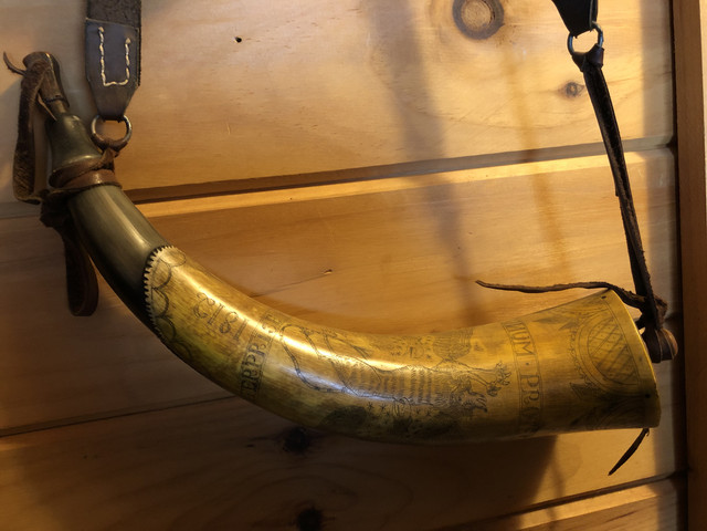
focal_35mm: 28
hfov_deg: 63.4
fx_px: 572
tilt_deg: -7.2
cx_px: 354
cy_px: 266
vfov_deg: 49.7
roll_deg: +6.3
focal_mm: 3.99
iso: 100
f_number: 1.8
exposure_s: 1/9
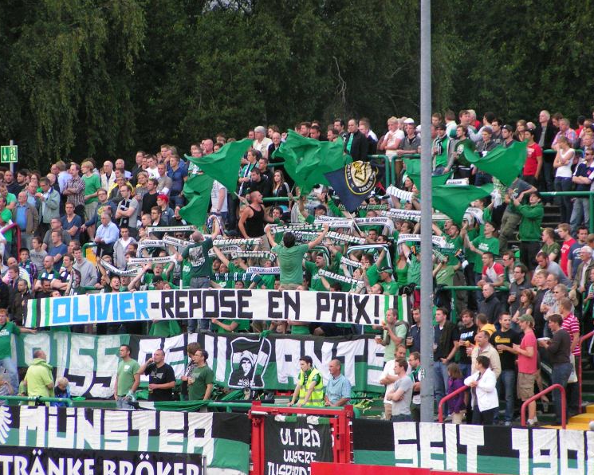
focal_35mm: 237
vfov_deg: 6.5
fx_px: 4166
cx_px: 289
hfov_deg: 8.2
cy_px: 238
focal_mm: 34.5
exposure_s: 1/125
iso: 200
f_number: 3.5
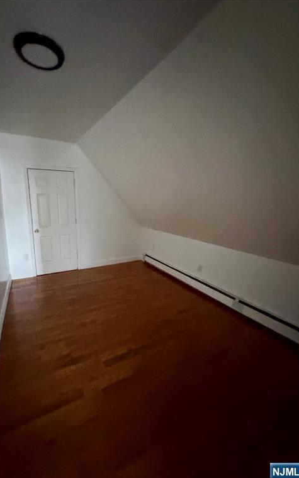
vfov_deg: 101.5
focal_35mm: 15
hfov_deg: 74.3
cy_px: 239
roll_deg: +1.8
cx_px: 127
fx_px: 196
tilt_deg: -12.3
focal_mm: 2.22
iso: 1600
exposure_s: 1/30
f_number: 2.2
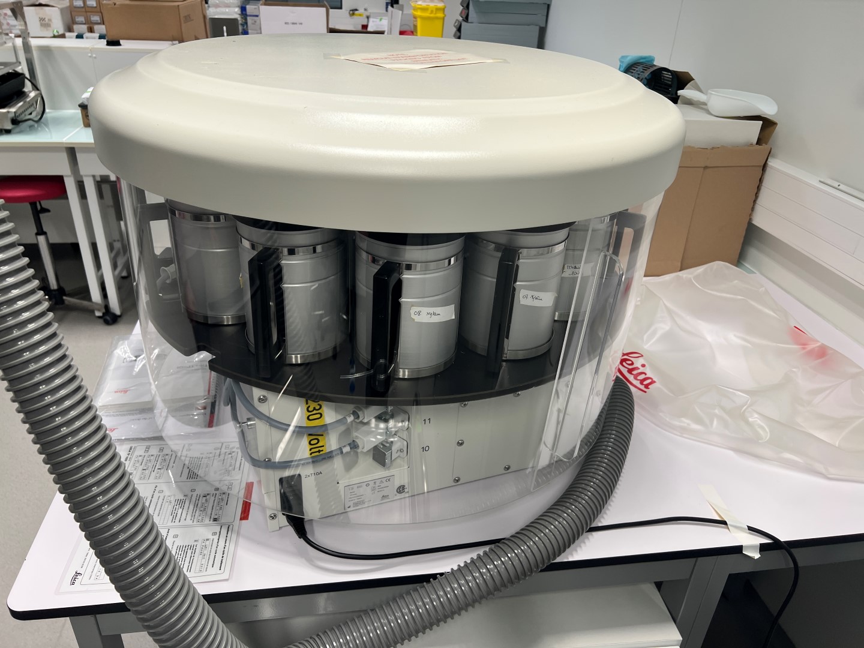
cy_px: 324
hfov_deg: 67.3
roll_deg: -0.8
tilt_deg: -27.0
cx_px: 432
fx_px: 649
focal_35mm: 26
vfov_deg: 53.1
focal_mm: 5.7
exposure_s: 1/100
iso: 40
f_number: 1.5
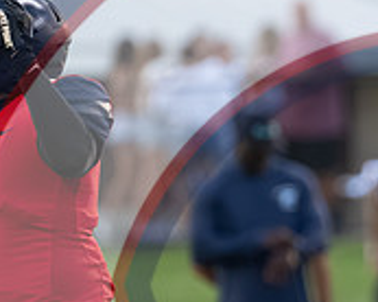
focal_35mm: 1523
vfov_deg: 1.0
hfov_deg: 1.3
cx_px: 586
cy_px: 269
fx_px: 17019
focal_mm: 400
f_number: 4.5
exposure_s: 1/1600
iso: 4500
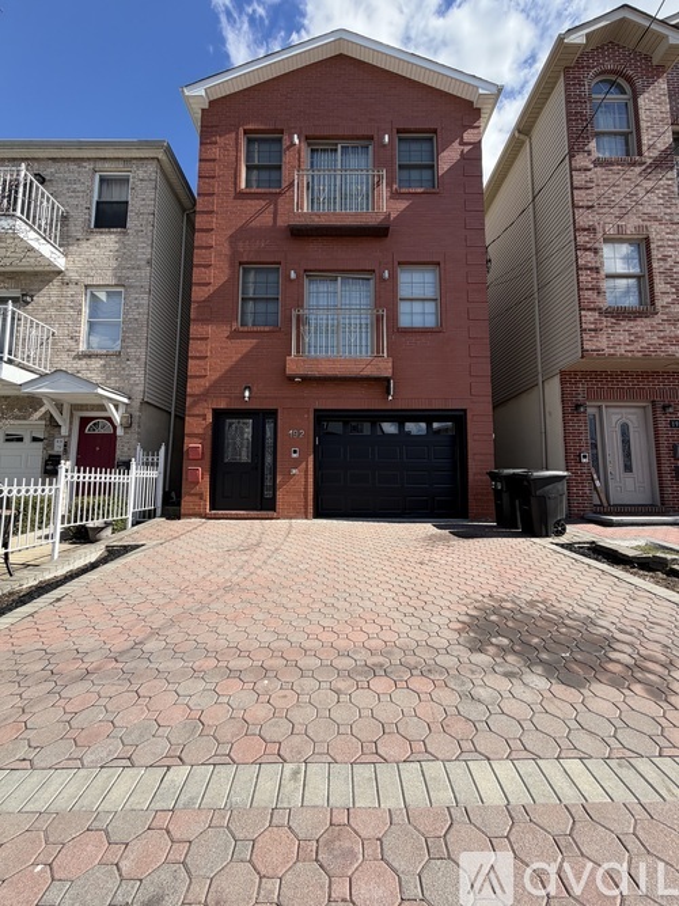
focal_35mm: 14
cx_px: 340
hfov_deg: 85.7
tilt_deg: +5.9
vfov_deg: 102.1
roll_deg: -0.5
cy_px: 453
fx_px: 366
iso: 32
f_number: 2.2
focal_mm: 2.22
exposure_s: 1/770
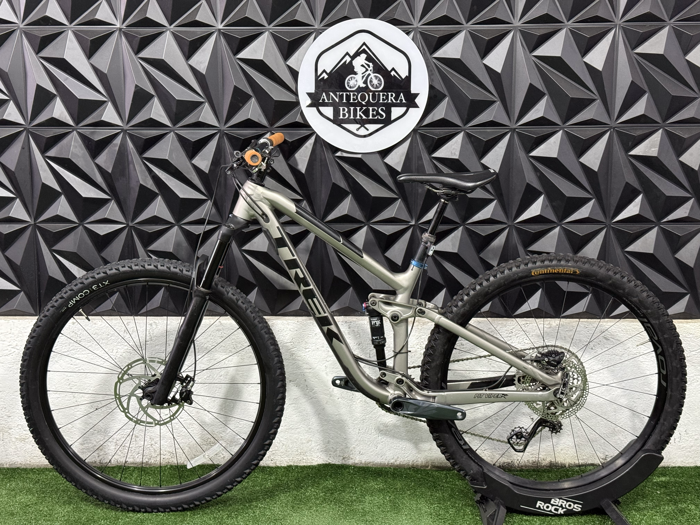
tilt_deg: -9.4
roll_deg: -0.1
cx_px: 350
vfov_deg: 30.3
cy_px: 262
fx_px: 971
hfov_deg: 39.7
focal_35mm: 48
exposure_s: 1/60
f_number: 1.78
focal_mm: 6.76
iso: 200
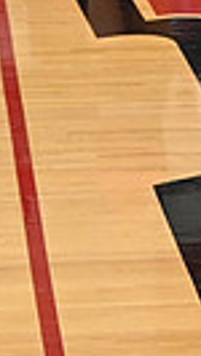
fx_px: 5050
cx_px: 654
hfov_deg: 2.3
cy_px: -122
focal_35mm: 534
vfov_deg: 4.0
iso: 8000
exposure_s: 1/400
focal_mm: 78
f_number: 4
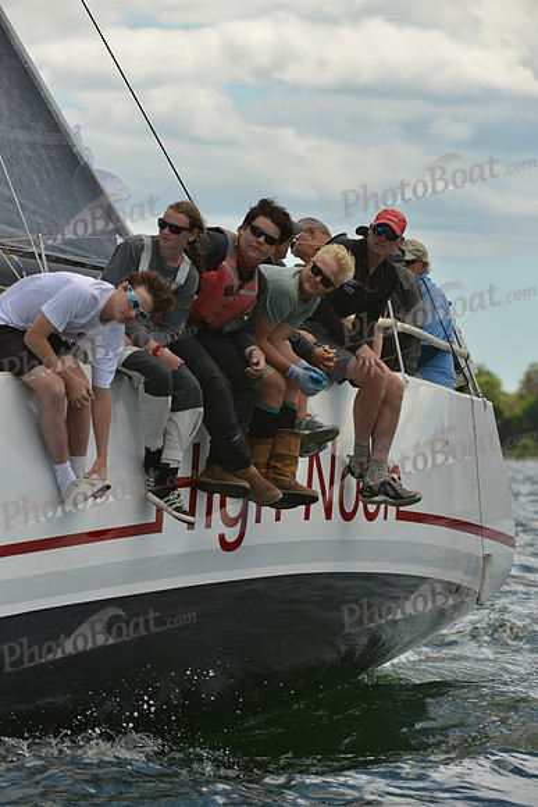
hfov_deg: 6.9
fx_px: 4480
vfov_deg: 10.3
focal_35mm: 200
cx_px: 269
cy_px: 404
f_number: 6.3
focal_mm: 200
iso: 200
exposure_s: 1/800
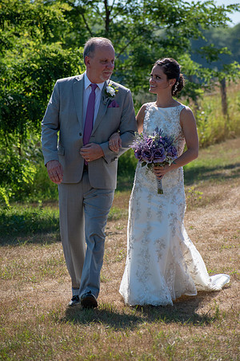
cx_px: 120
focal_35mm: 225
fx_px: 2250
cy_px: 180
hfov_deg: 6.1
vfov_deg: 9.1
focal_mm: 150
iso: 360
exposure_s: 1/2000
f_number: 5.6
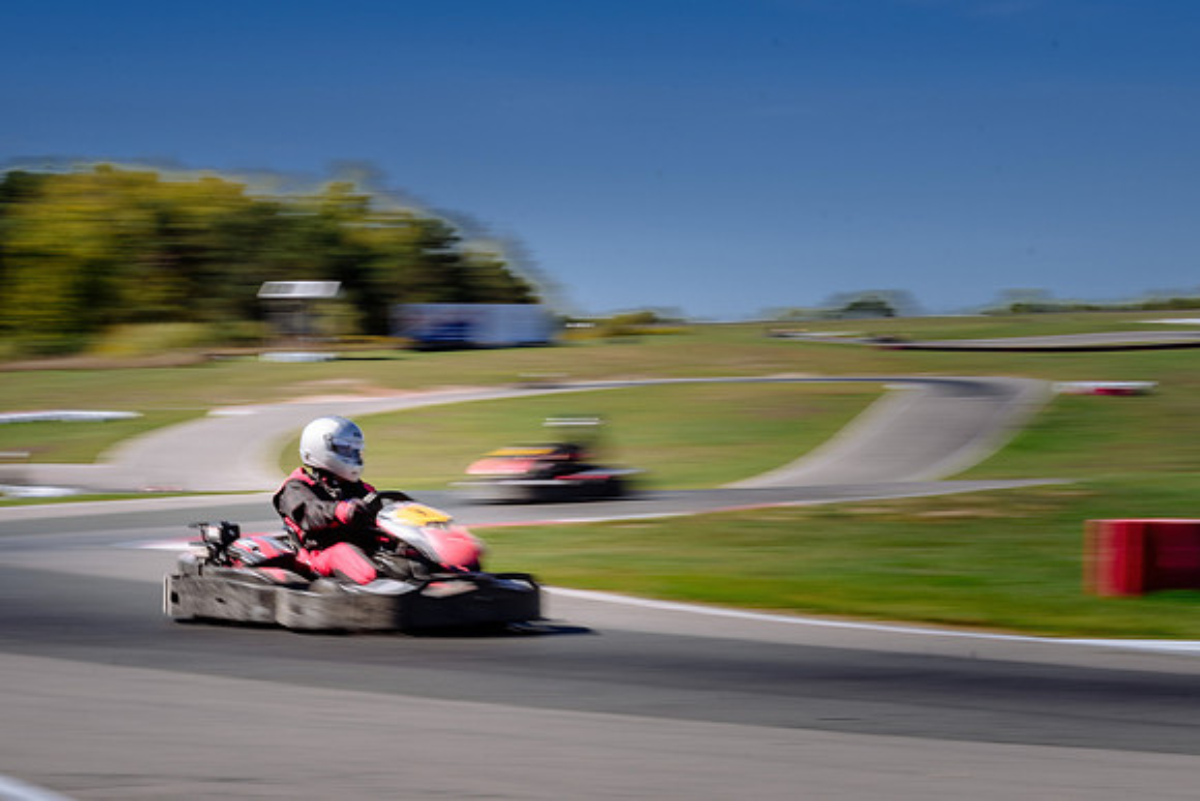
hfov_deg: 17.0
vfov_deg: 11.4
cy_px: 658
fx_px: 4004
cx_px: 592
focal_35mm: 120
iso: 64
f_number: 18
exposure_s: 1/25
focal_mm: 70
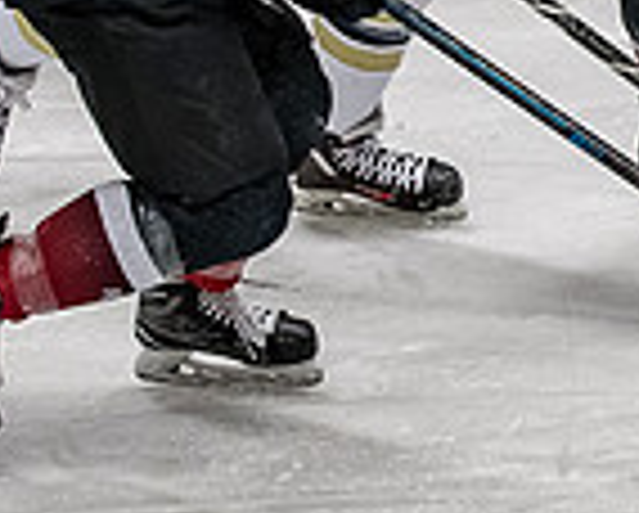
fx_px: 9355
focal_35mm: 494
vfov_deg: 3.1
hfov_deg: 3.9
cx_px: 1115
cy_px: -182
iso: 1600
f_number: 3.5
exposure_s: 1/800
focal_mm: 70
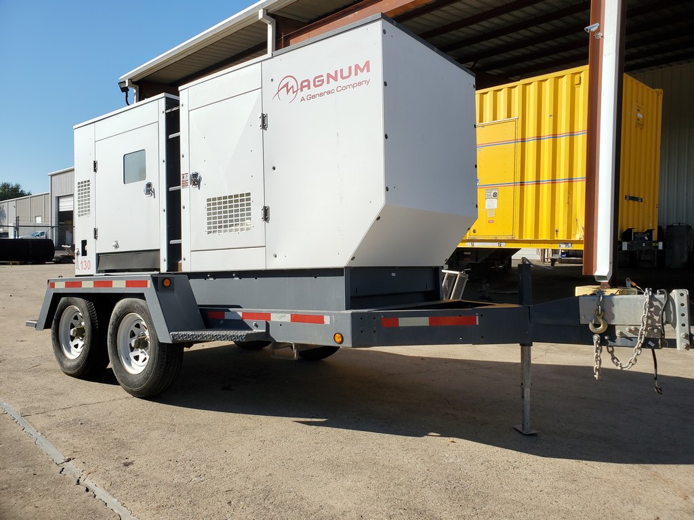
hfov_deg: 67.3
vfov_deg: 53.1
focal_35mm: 26
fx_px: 521
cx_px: 347
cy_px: 260
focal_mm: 4.3
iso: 50
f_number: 2.4
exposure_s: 1/1554
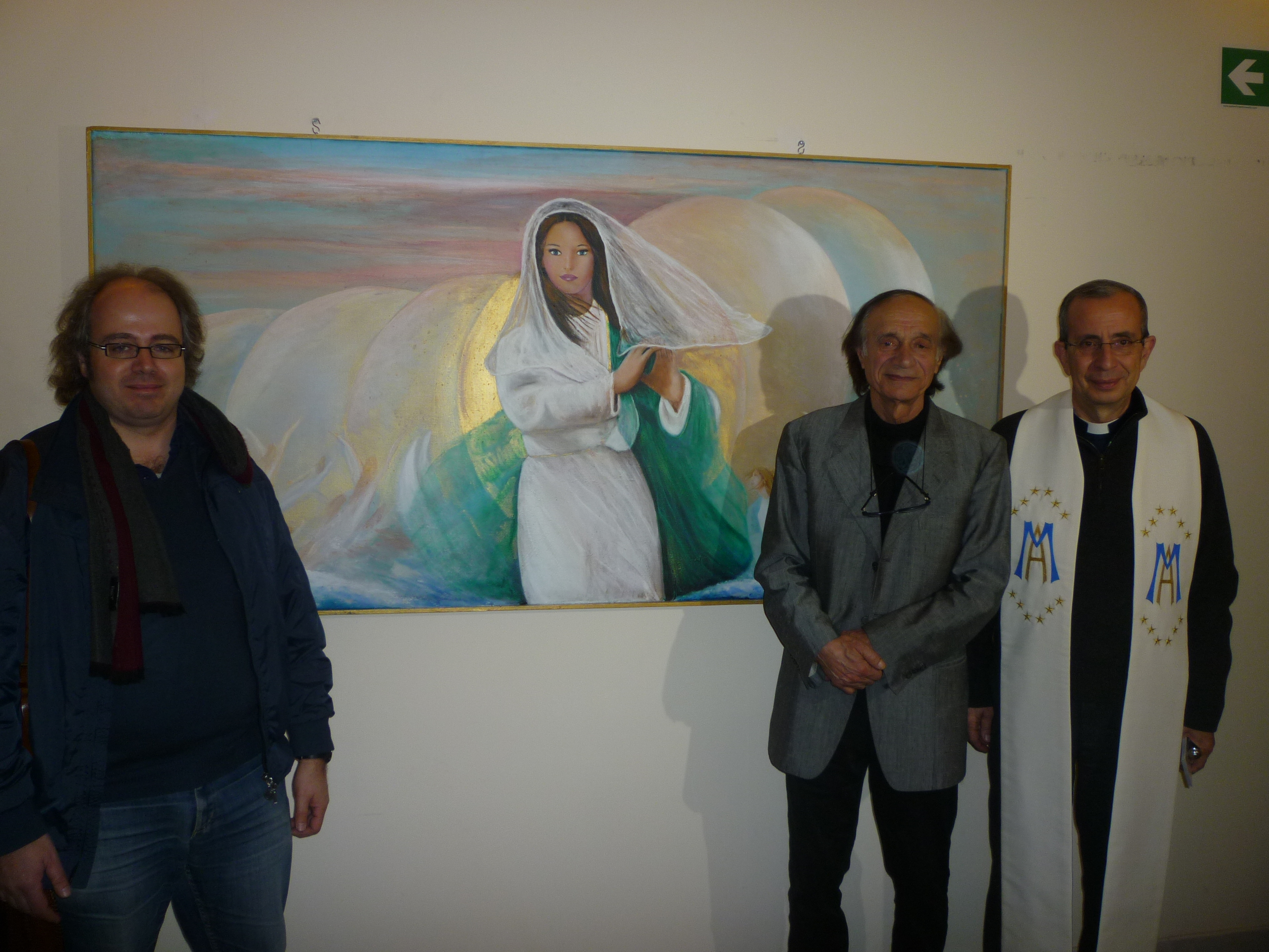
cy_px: 476
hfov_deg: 61.7
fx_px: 1063
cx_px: 634
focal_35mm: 29
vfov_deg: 48.2
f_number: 3.3
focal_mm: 5.2
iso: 100
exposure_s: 1/30
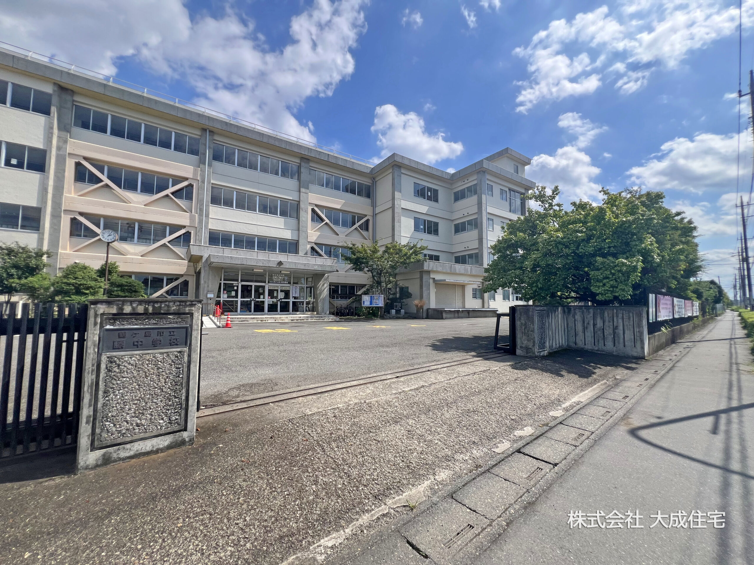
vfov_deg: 89.9
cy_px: 282
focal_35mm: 13
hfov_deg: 106.2
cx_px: 377
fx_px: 283
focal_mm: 1.57
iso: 32
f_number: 1.8
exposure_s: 1/1429
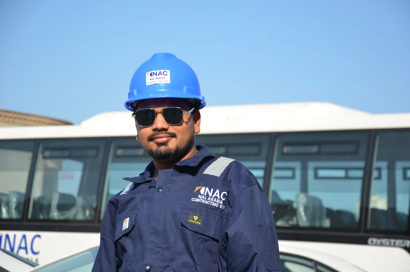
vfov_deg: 11.4
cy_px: 136
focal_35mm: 120
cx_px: 205
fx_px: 1364
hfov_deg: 17.1
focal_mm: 80
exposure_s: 1/640
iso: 200
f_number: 6.3
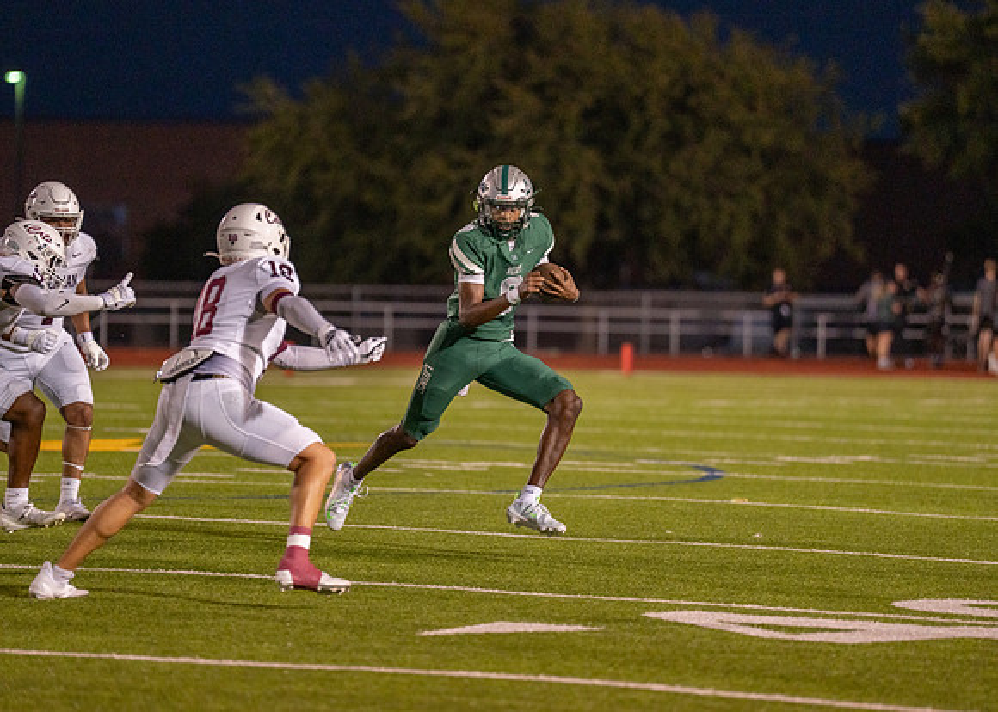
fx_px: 6686
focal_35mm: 236
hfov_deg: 8.5
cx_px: 465
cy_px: 322
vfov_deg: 6.1
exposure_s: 1/1000
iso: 2000
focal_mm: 200
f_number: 2.8
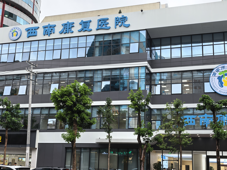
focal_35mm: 48
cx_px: 114
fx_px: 315
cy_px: 85
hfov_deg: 39.7
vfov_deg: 30.3
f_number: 1.6
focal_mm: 8.5
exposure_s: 1/421
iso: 50
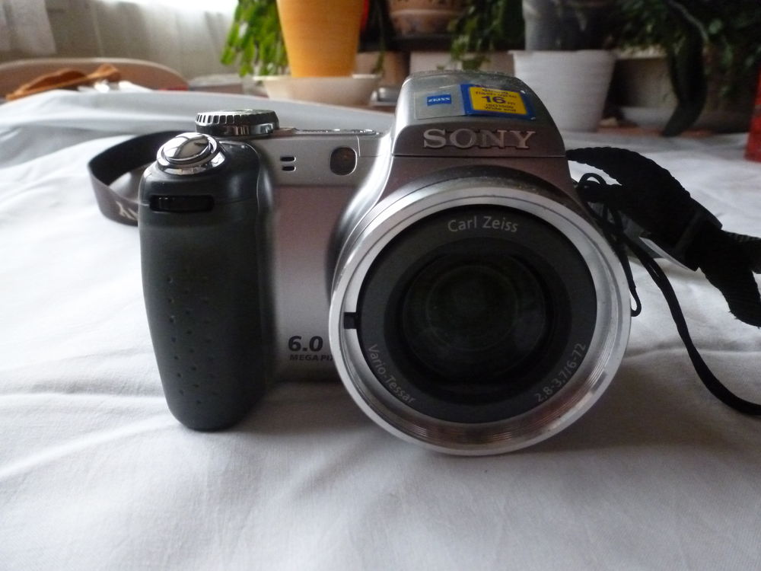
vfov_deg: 56.8
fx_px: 528
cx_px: 380
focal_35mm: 24
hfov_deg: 71.6
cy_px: 286
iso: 800
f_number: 3.3
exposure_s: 1/25
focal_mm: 4.3
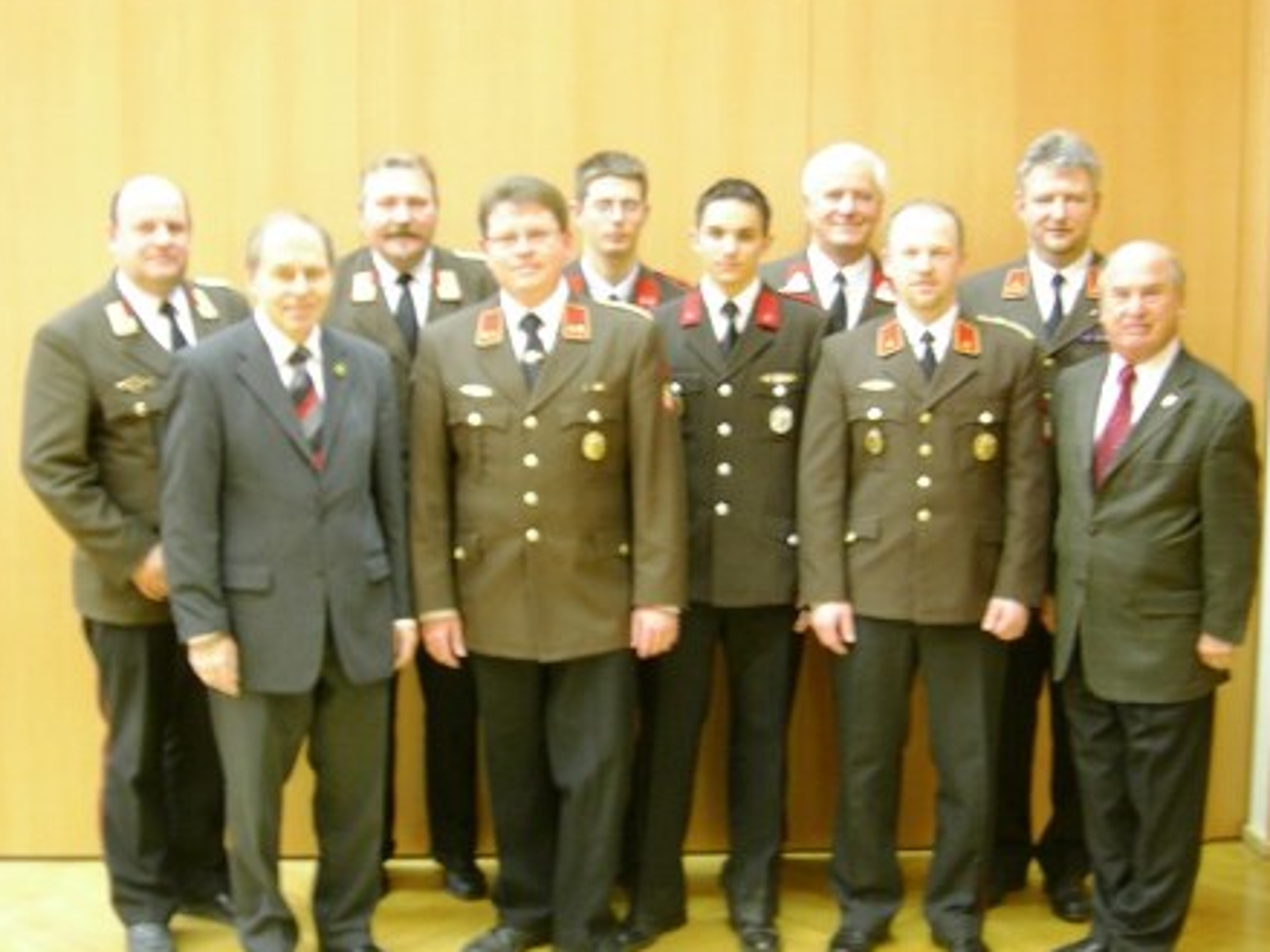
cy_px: 469
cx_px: 631
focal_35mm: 51
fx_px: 1871
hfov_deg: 37.5
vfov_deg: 28.5
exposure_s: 1/1.5
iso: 200
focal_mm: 10.4
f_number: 3.1
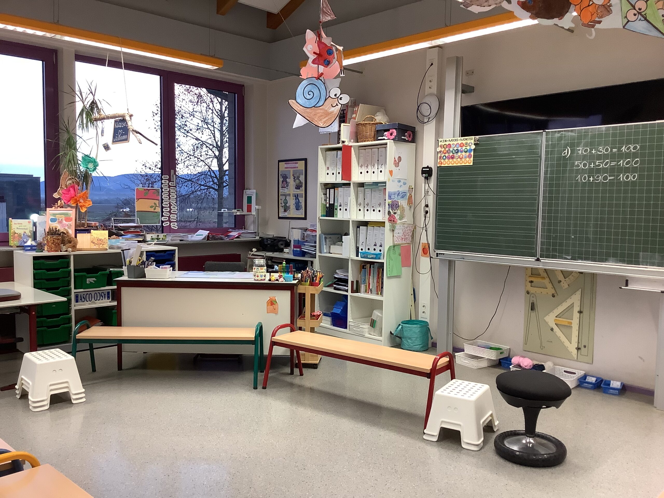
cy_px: 249
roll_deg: -1.1
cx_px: 332
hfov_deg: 58.4
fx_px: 595
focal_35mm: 31
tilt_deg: -6.2
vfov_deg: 45.4
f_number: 2.4
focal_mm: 3.3
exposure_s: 1/50
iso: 125
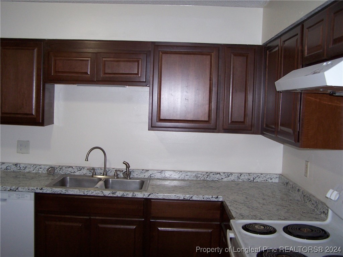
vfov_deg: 37.7
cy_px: 128
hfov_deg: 49.0
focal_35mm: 38
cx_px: 172
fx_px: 377
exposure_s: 1/60
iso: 140
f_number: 2.8
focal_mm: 6.3
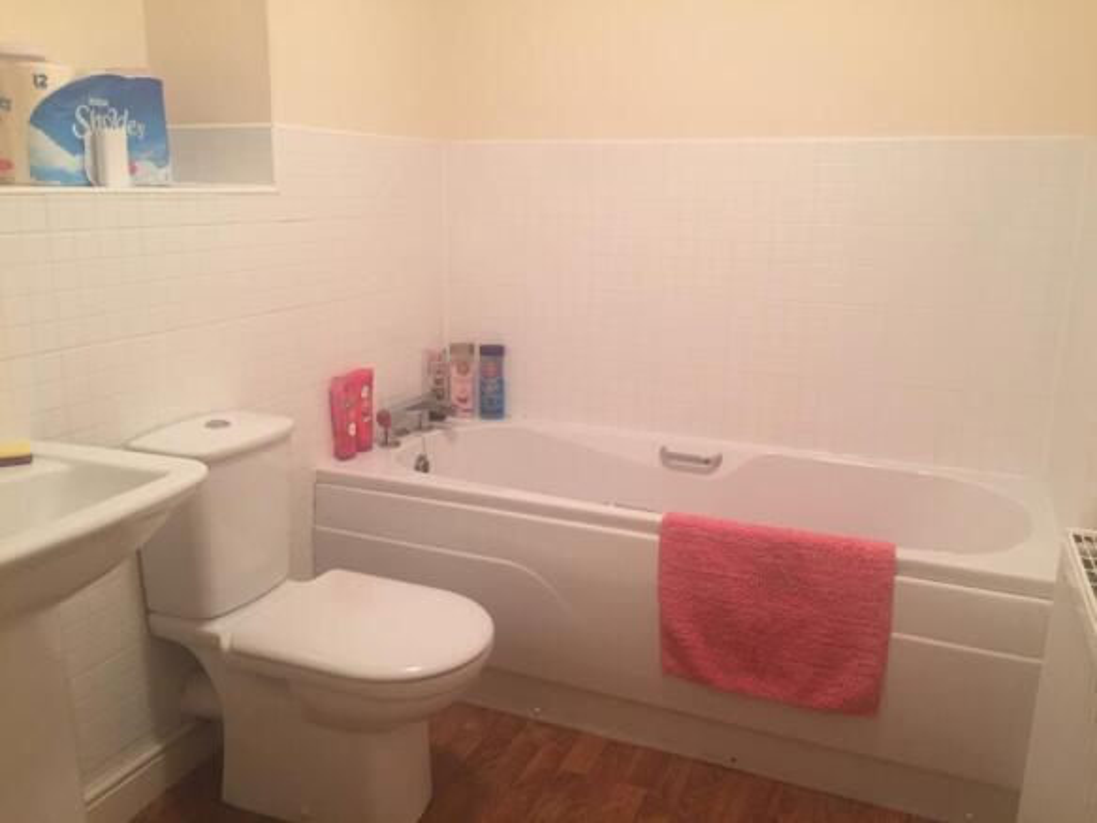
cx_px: 548
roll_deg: -0.7
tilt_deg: -13.8
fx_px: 919
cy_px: 412
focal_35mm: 29
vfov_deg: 48.2
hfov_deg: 61.7
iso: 160
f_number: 2.2
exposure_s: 1/33
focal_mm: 4.15
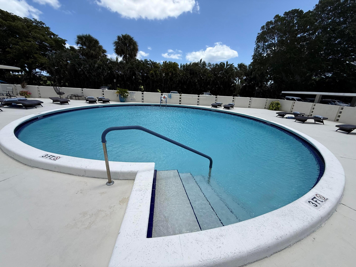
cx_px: 178
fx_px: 144
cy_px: 134
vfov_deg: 85.7
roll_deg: -4.5
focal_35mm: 14
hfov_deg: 102.1
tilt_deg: -15.8
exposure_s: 1/2506
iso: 50
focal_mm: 2.22
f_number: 2.2
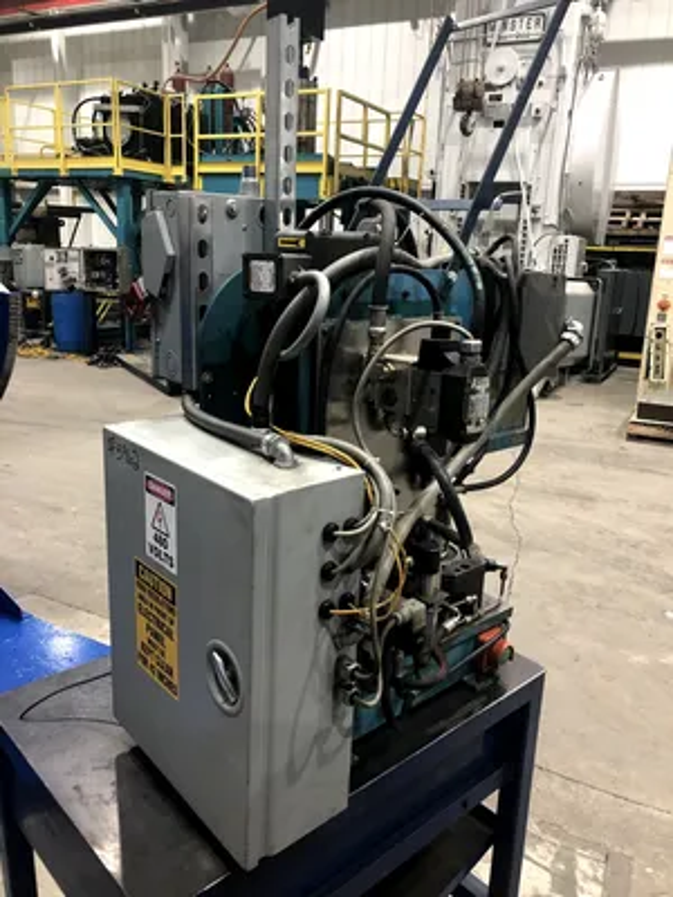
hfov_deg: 49.7
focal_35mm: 28
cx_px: 336
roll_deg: -3.6
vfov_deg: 63.4
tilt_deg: -14.3
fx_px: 726
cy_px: 448
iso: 40
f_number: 1.8
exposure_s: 1/20
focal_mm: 4
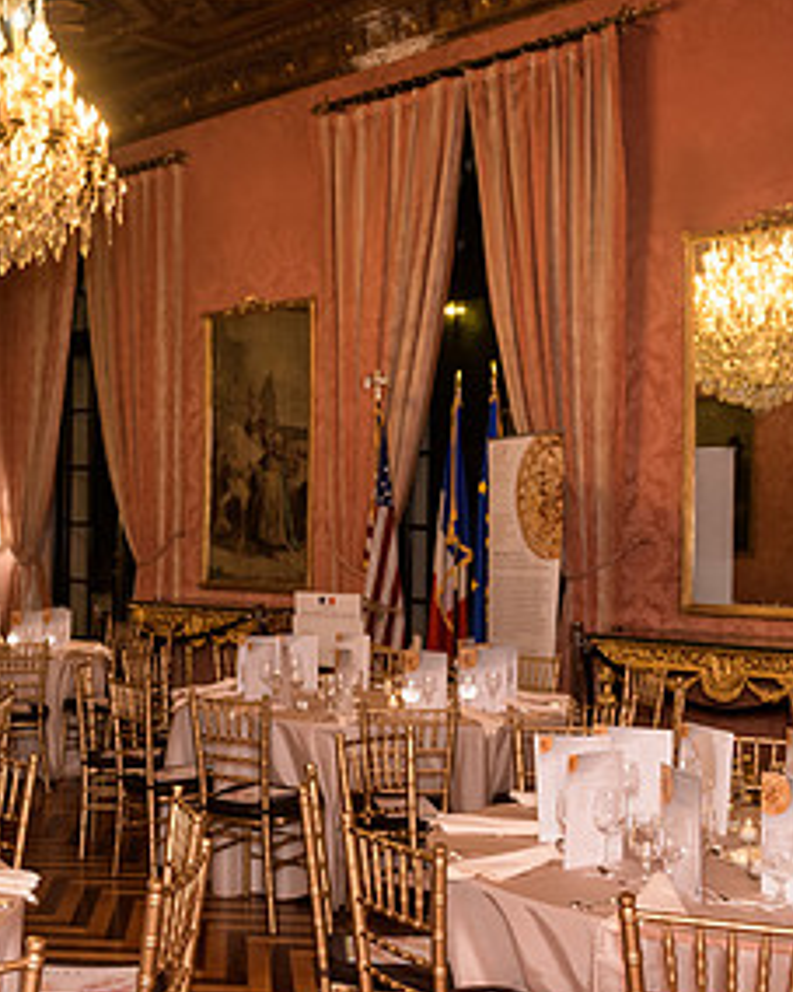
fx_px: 1350
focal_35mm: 46
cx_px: 119
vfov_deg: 40.3
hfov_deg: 31.6
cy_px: 543
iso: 1000
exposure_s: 1/125
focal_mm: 24
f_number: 3.2
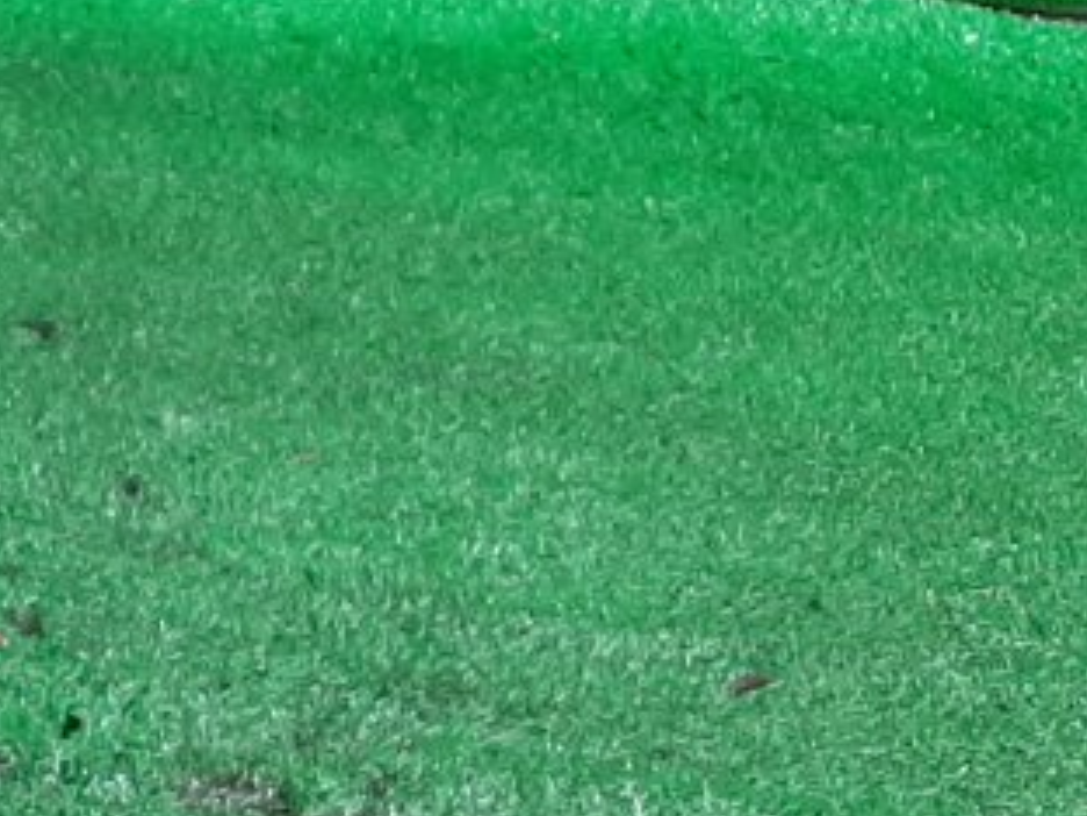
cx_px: -582
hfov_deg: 15.1
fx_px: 3768
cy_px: 840
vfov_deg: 12.2
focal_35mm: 120
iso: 121
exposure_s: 1/50
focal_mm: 3.93
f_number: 1.7
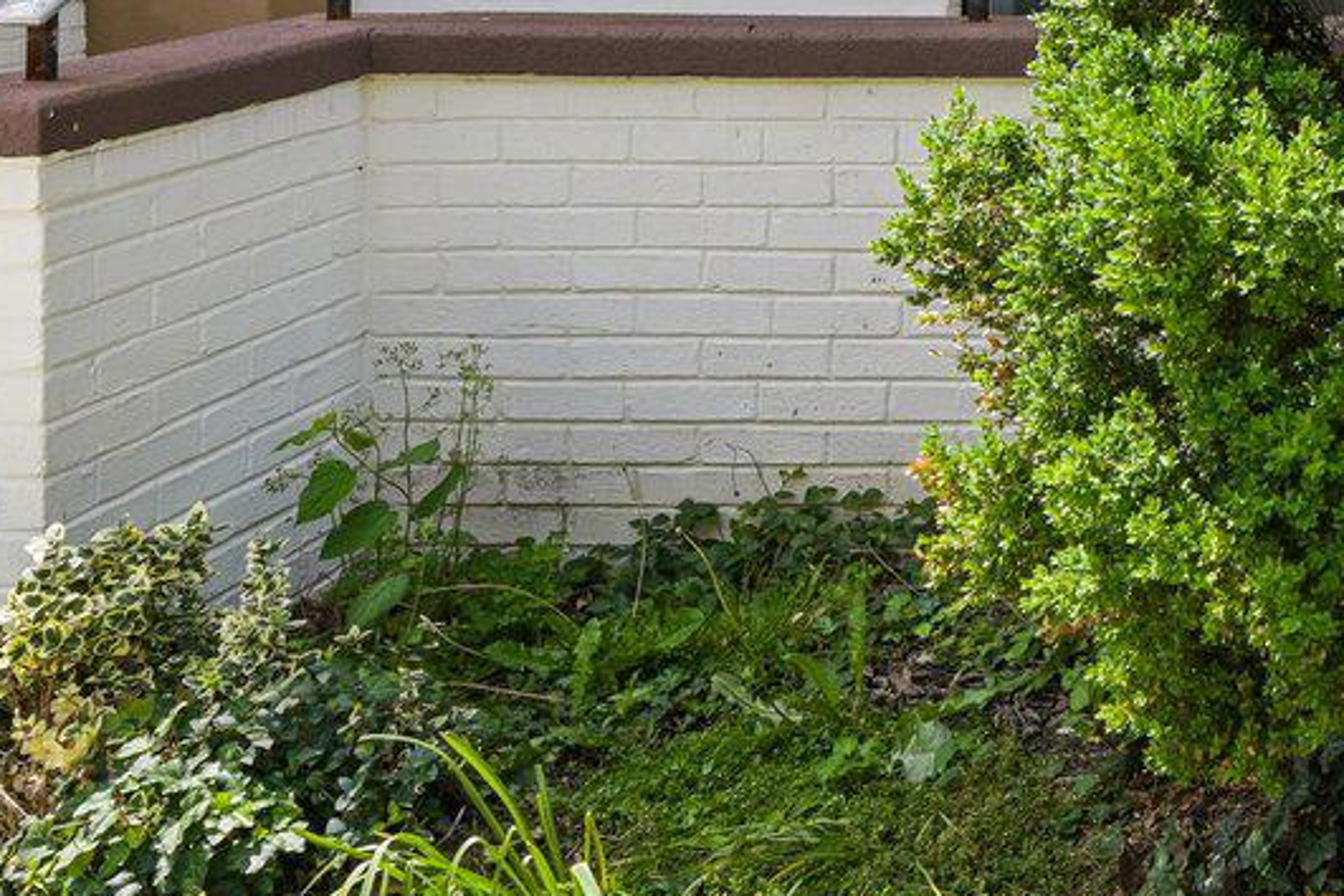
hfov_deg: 30.9
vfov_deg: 20.1
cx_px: 1627
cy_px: -588
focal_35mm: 54
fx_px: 2016
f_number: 8
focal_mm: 14
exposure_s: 1/160
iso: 100
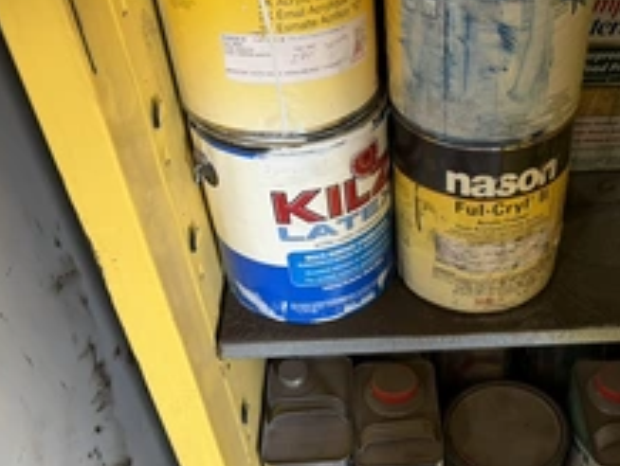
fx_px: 789
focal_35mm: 44
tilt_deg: -46.0
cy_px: 358
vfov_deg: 32.2
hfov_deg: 41.7
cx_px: 464
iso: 125
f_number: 1.78
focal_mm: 6.76
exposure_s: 1/60
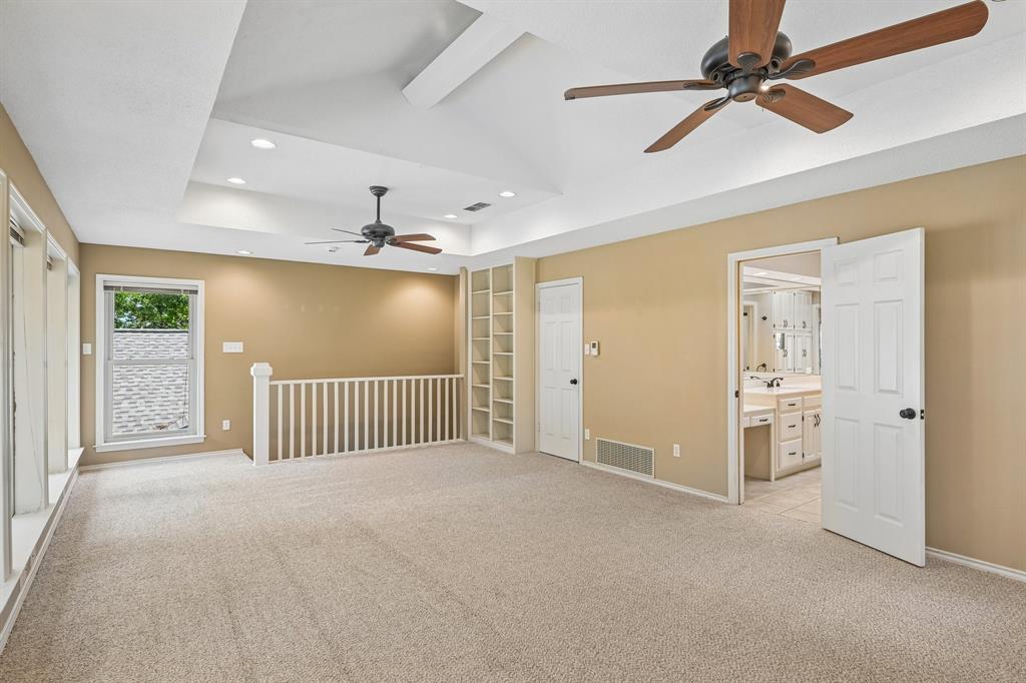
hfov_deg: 90.0
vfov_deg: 67.3
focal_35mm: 18
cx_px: 513
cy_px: 342
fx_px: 513
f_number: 8
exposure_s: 1/30
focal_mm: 18
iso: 400
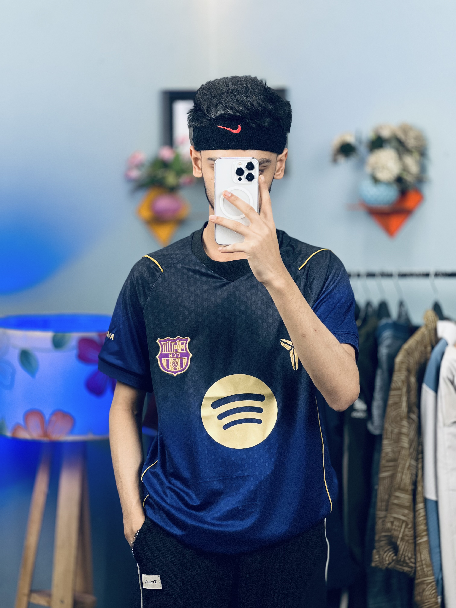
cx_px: 228
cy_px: 304
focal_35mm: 77
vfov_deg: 25.3
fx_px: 1352
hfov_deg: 19.1
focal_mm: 9
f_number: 2.8
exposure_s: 1/100
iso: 160
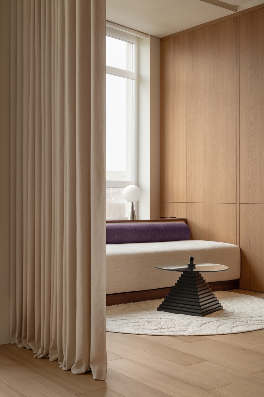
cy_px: 198
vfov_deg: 42.8
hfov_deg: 29.2
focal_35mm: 46
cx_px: 132
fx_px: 507
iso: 250
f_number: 13
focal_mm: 46
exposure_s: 1/15
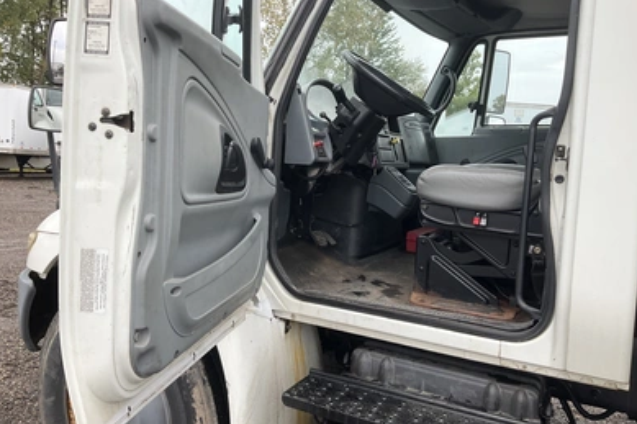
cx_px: 318
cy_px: 192
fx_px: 548
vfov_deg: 42.2
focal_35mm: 31
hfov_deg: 60.3
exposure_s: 1/324
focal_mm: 3
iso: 25
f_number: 1.8
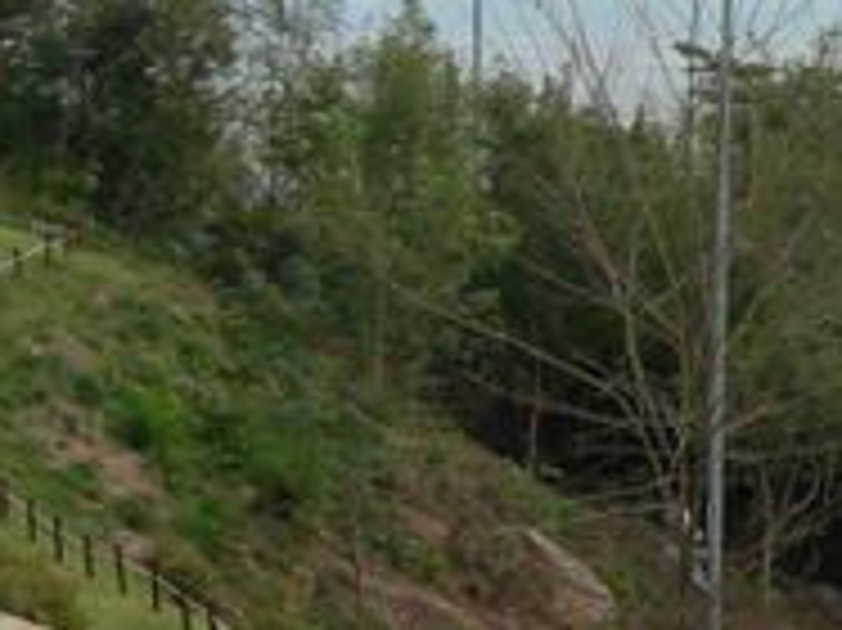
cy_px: 385
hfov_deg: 13.2
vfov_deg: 10.4
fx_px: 3452
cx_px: 1211
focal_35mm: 142
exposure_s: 1/102
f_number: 4.8
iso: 50
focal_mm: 7.8
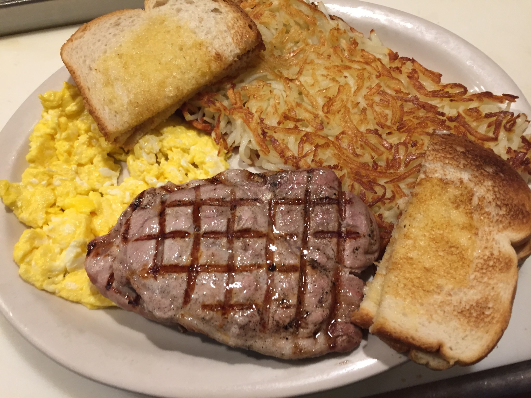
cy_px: 199
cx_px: 266
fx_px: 445
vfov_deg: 48.2
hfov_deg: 61.7
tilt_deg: -63.0
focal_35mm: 29
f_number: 2.2
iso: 125
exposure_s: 1/30
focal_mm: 4.15
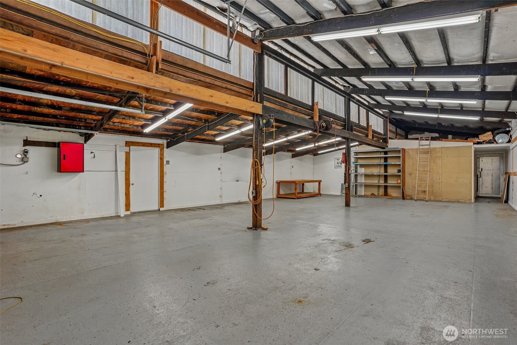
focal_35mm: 17
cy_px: 172
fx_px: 244
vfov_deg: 70.4
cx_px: 258
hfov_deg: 93.3
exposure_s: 1/60
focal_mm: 17
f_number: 8
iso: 1000
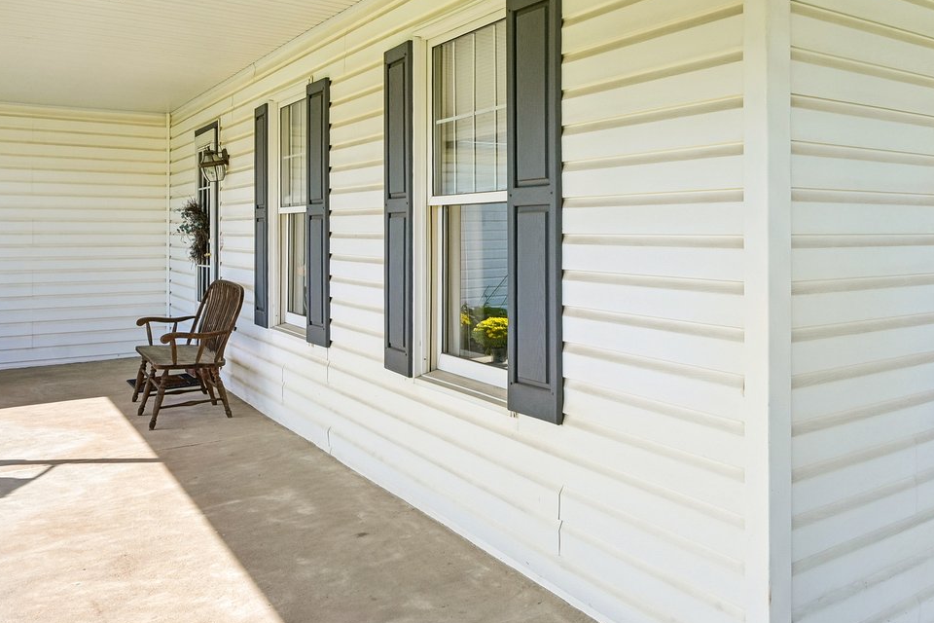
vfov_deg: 40.9
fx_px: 830
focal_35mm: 32
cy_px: 249
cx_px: 725
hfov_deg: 55.3
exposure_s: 1/125
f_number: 8
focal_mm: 15
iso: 100
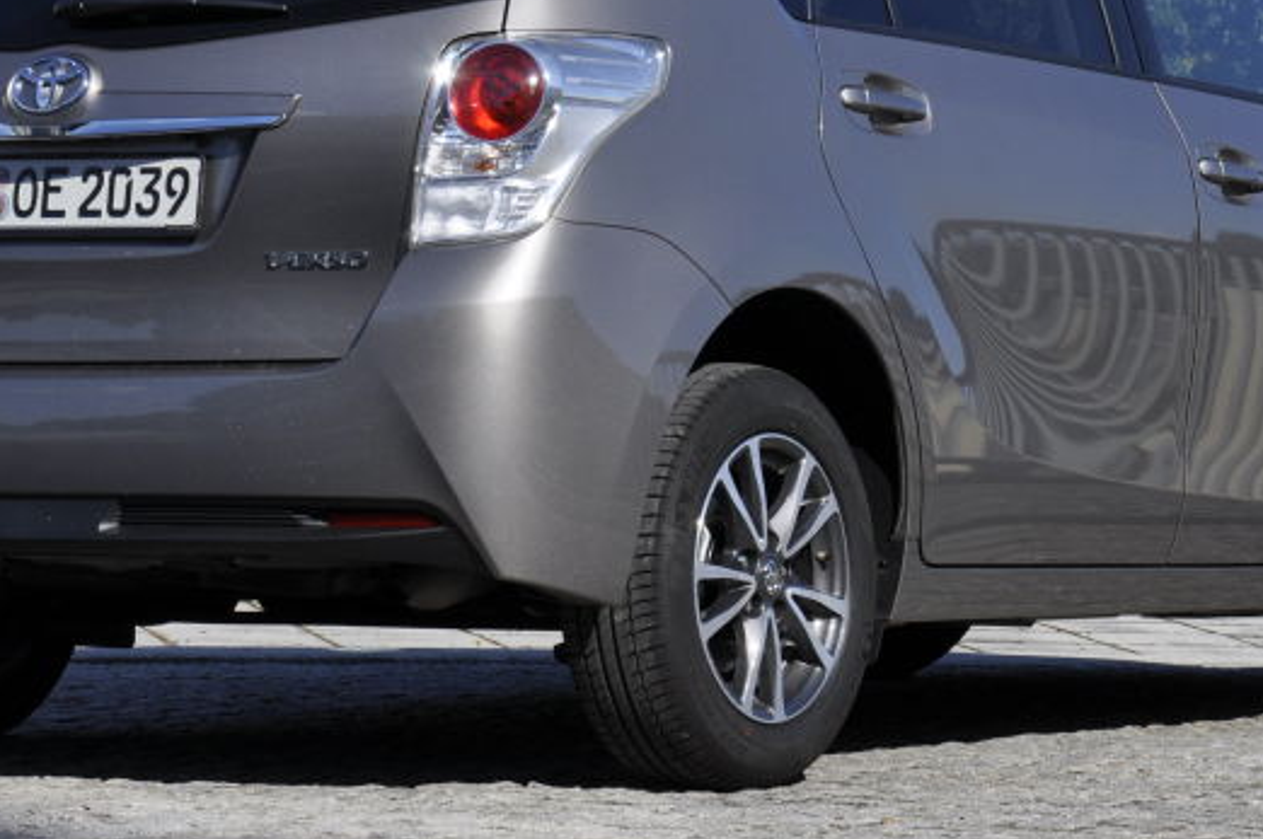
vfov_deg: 6.6
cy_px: 164
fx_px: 7220
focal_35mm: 206
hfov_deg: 10.0
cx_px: 690
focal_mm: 70
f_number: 10
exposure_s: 1/400
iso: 200
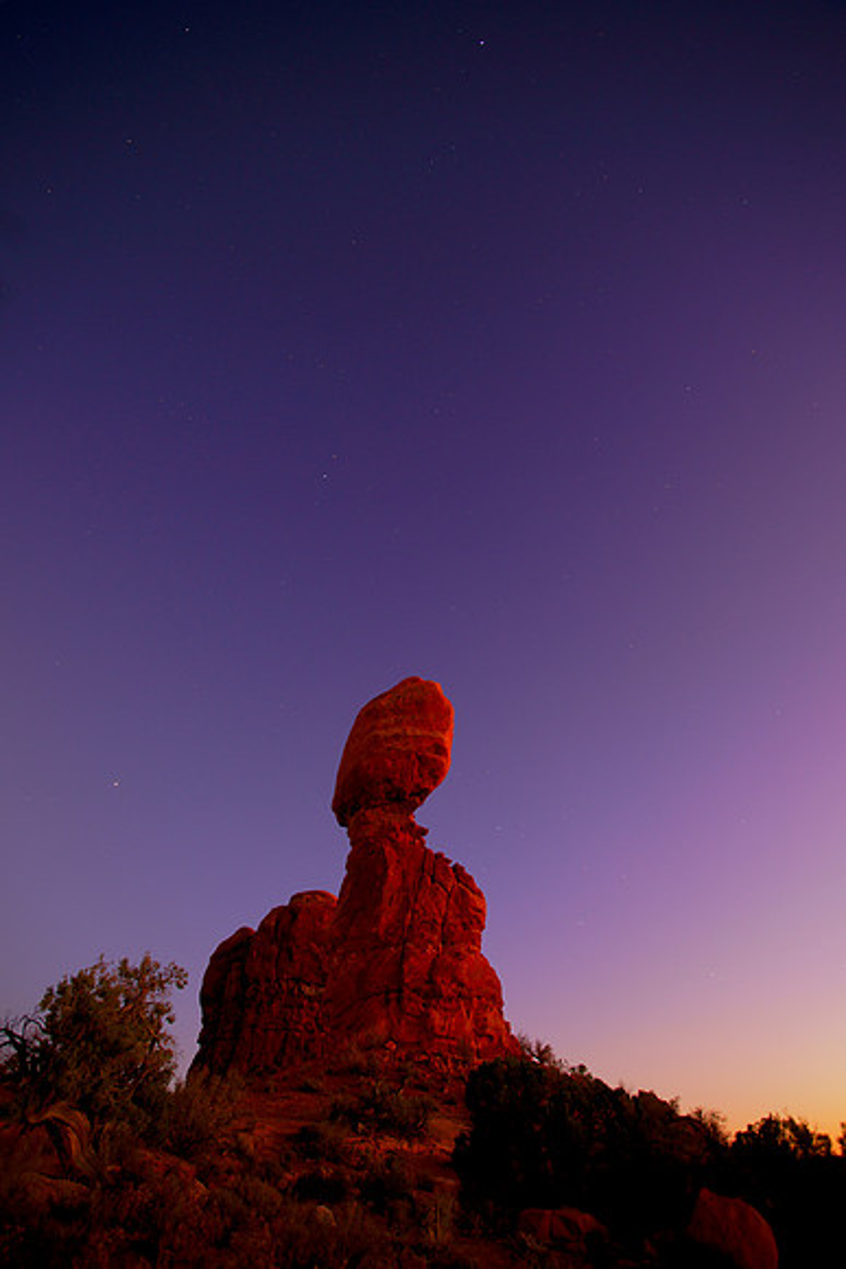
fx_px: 564
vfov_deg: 96.7
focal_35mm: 16
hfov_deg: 73.8
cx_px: 423
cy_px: 634
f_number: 4
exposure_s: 30
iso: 100
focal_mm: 16
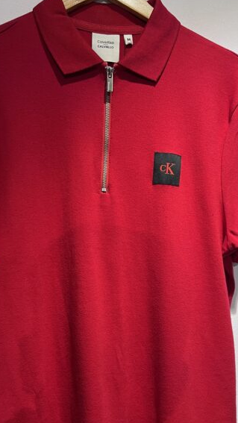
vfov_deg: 50.0
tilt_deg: -0.3
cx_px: 120
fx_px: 449
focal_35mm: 40
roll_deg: +0.9
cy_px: 263
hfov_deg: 29.7
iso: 80
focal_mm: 5.7
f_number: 1.5
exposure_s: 1/50
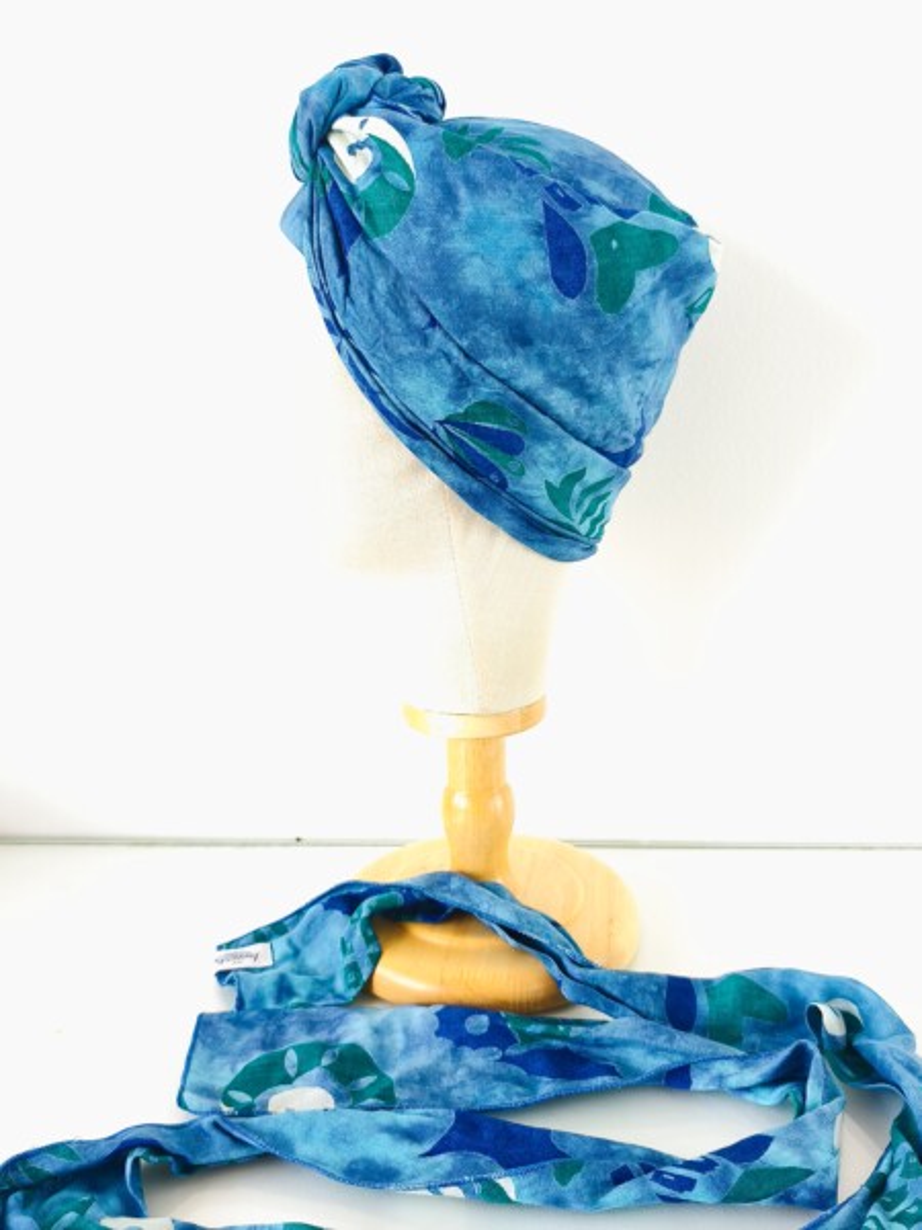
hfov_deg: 44.2
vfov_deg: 56.8
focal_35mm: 32
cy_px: 615
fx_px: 1136
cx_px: 461
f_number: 1.65
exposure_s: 1/20
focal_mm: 6.14
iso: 50
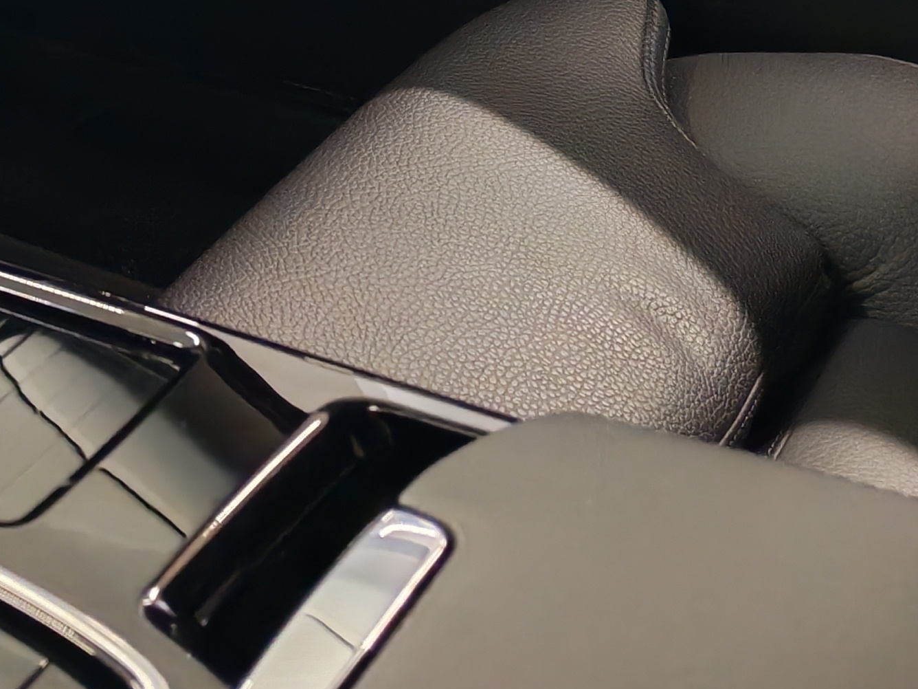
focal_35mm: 92
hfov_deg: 20.2
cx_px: -126
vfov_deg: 15.3
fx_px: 2440
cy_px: -199
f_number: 1.9
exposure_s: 1/100
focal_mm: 6.12
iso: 1397
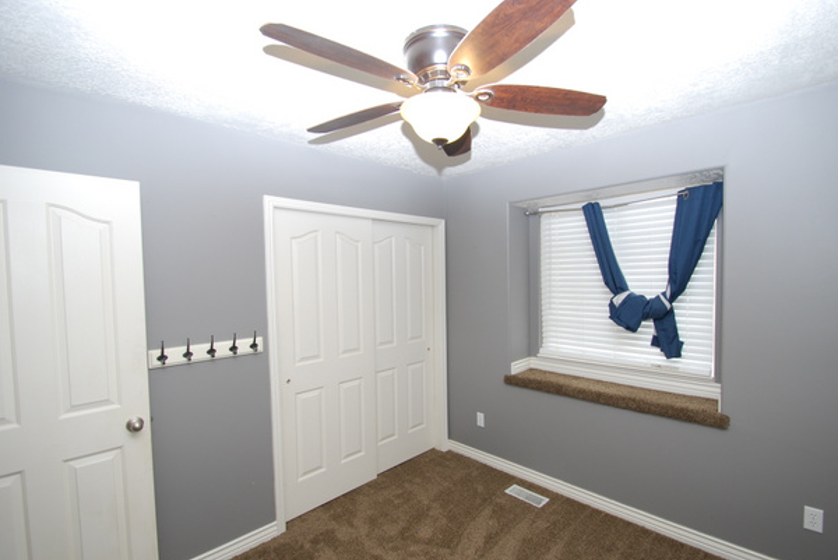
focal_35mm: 16
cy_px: 297
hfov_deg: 96.6
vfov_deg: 73.8
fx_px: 373
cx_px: 444
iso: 200
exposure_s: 1/60
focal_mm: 10
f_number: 4
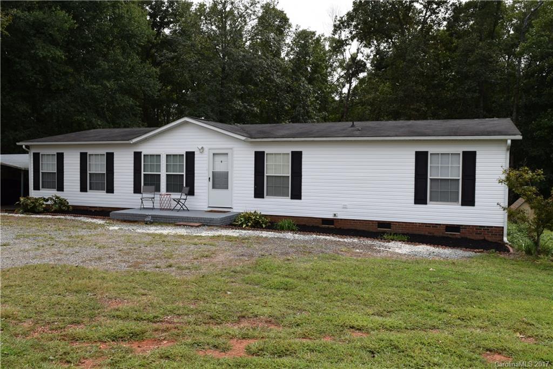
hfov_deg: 57.2
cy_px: 184
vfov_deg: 39.9
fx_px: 507
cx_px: 276
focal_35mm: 33
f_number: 8
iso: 200
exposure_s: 1/320
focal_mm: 22
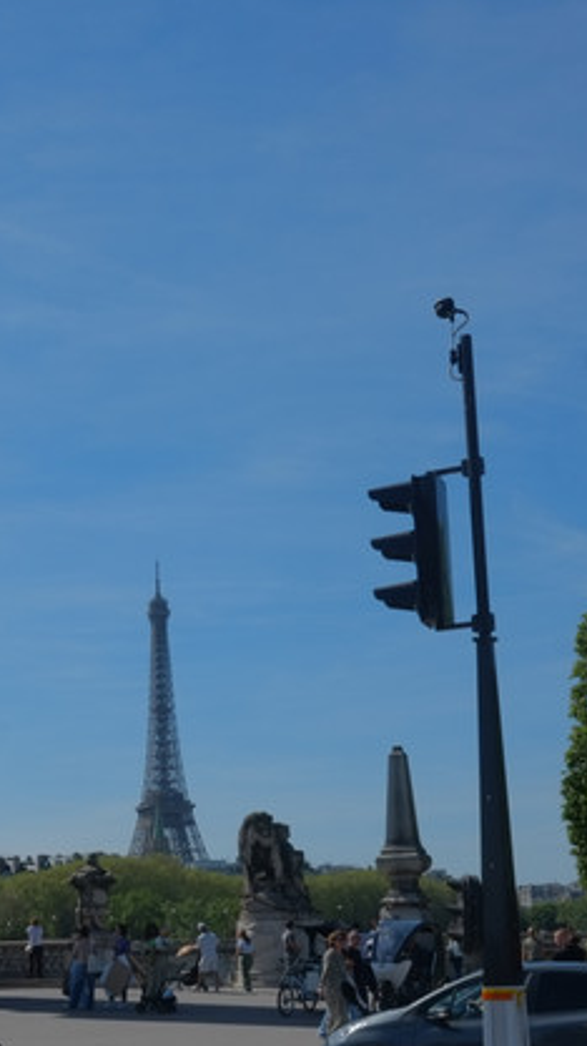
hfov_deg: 18.1
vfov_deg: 31.9
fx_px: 1830
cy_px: 528
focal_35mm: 66
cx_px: 115
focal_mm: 27
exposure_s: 1/350
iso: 200
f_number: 14
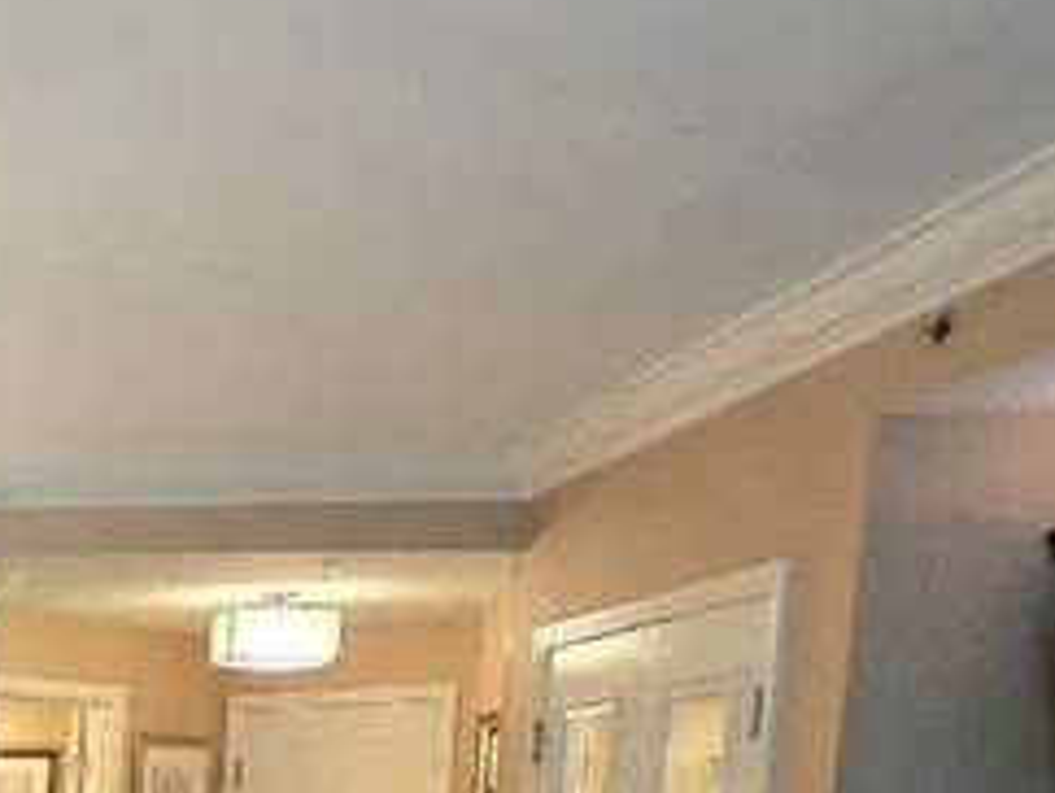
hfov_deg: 27.4
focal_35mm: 55
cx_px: -410
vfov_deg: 22.7
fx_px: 1678
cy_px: 1115
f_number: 2.2
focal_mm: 2.2
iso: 1000
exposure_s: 1/60.2
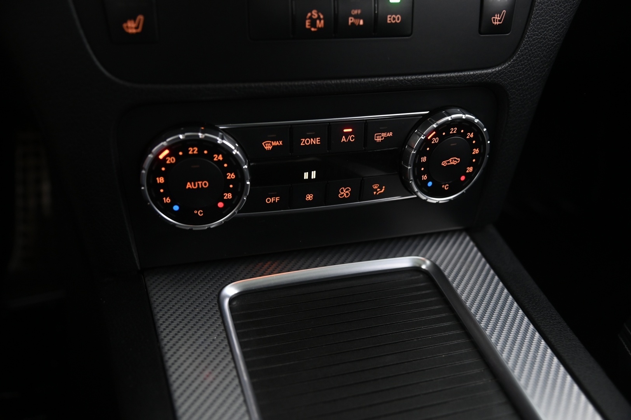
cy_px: 210
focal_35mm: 34
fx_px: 595
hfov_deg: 55.8
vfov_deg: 38.8
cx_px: 316
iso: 2000
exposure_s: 1/10
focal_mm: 34
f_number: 4
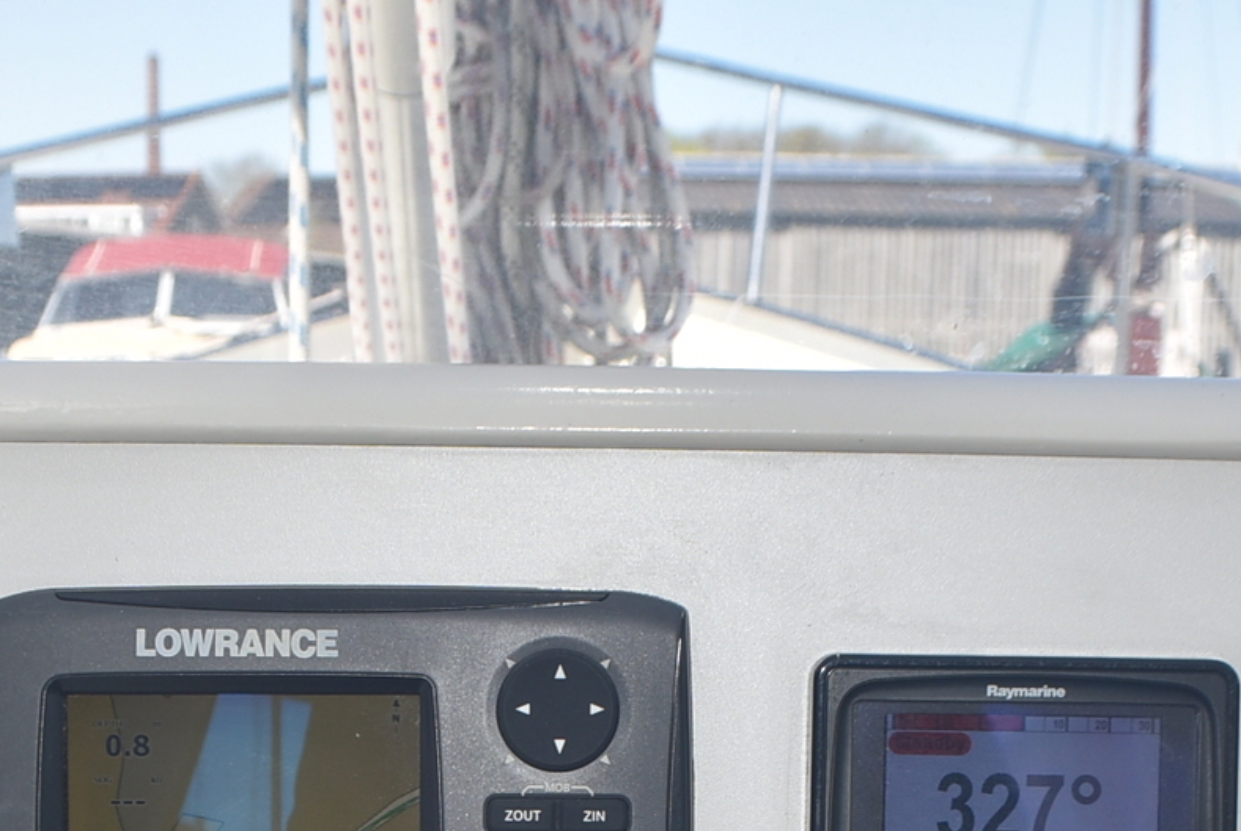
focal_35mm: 95
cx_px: 599
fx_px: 3278
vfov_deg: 14.1
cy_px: 909
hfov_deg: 21.4
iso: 100
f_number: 6.3
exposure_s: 1/160
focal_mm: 20
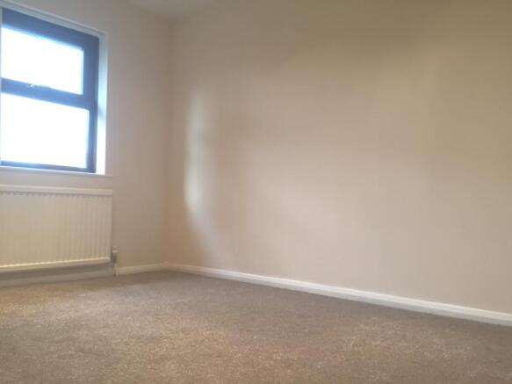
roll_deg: -1.7
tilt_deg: +2.6
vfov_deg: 48.2
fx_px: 429
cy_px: 192
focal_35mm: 29
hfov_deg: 61.7
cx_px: 256
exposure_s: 1/33
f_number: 2.2
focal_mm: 4.15
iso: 80
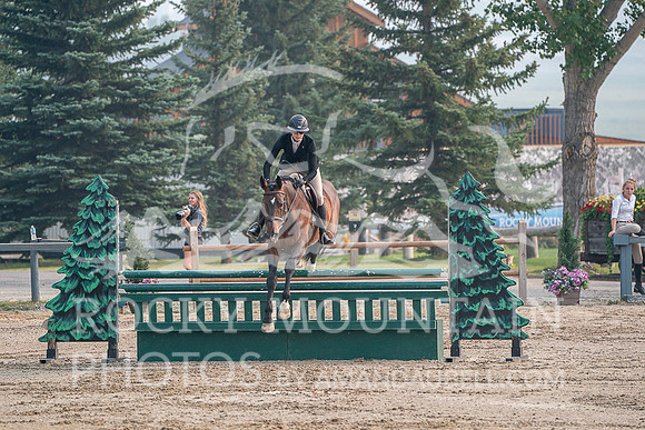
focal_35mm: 297
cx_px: 322
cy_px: 215
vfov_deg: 4.6
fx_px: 5322
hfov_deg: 6.9
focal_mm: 297
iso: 500
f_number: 5.6
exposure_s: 1/640
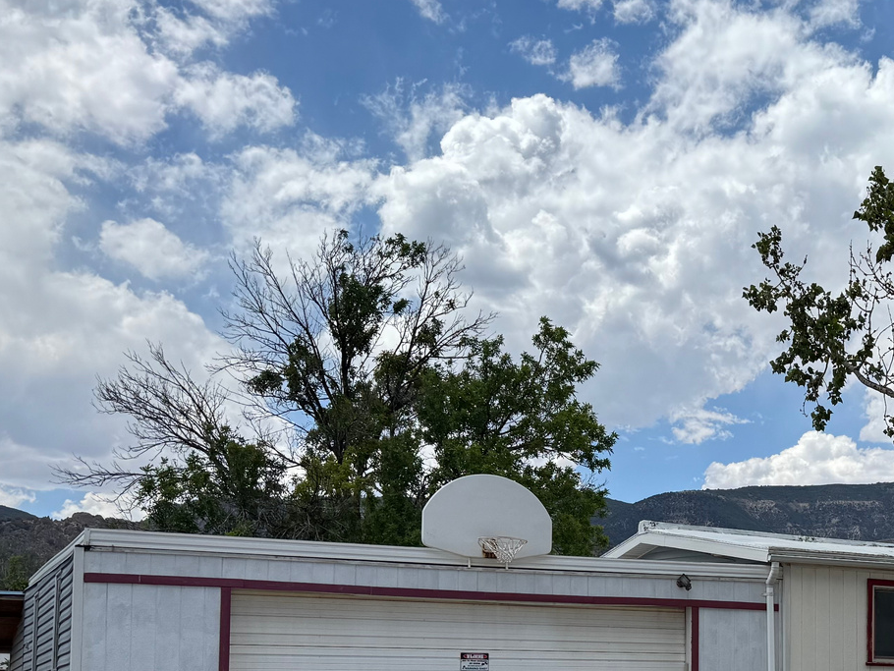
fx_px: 1395
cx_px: 937
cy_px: 609
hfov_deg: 32.1
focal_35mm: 54
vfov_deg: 26.1
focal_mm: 6.76
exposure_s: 1/6410
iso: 80
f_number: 1.78
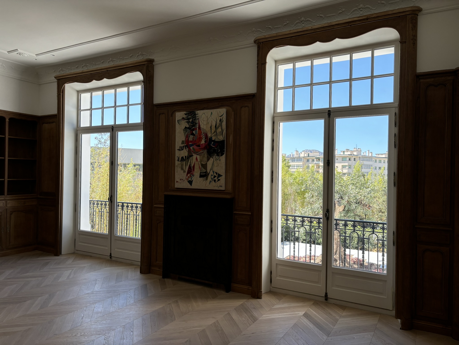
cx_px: 230
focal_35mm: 26
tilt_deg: -1.3
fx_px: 345
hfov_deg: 67.3
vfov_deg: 53.1
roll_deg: -0.8
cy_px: 172
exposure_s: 1/473
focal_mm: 5.96
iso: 50
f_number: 1.6
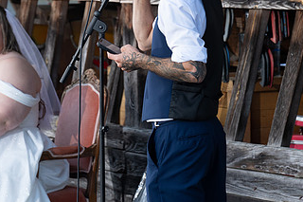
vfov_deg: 5.0
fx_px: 2288
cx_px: 102
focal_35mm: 272
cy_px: 31
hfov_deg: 7.6
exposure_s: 1/125
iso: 320
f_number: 5.6
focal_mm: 150
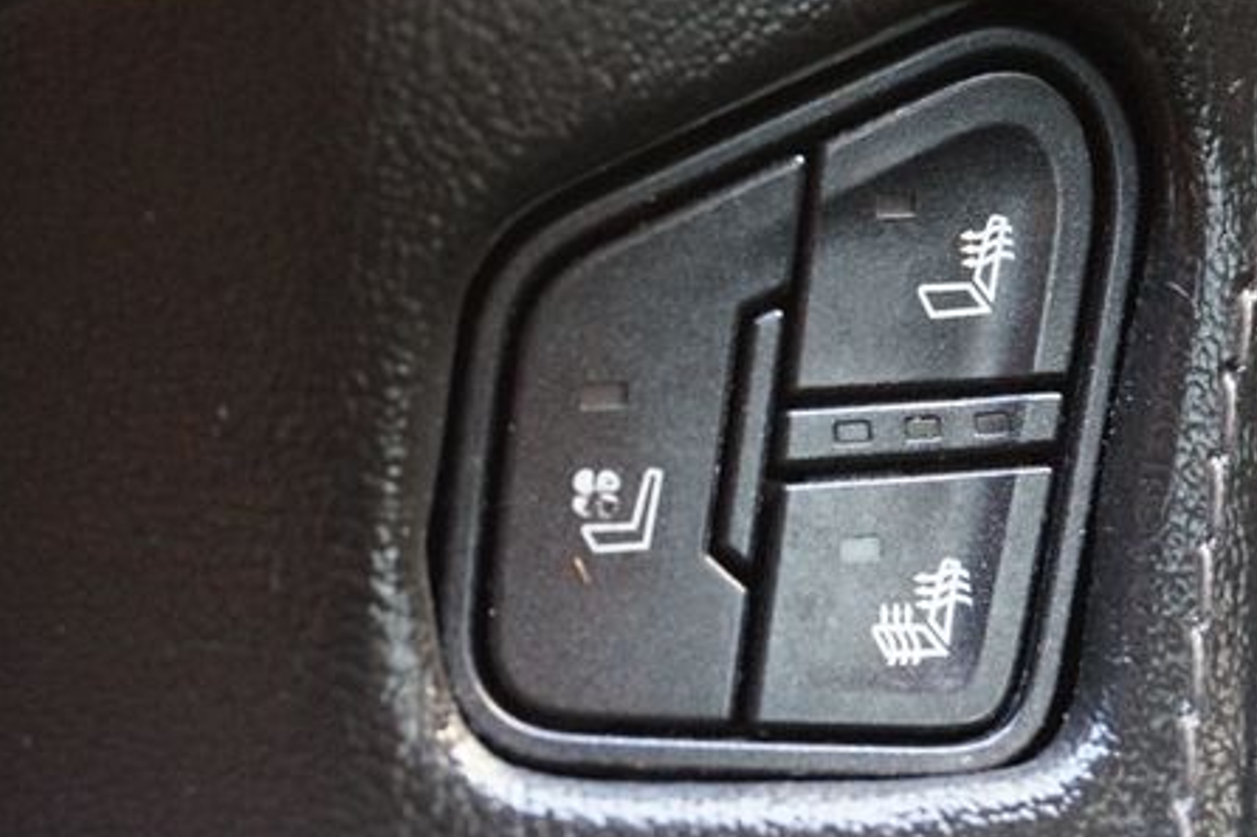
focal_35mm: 80
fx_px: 2782
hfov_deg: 25.5
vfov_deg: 17.1
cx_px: 674
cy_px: 383
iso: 3200
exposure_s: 1/50
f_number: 5.6
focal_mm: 37
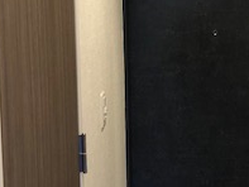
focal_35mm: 91
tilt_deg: -6.7
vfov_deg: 16.2
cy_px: 77
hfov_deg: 21.0
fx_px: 655
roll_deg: +0.8
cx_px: 226
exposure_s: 1/25
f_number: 1.8
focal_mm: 3.99
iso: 40
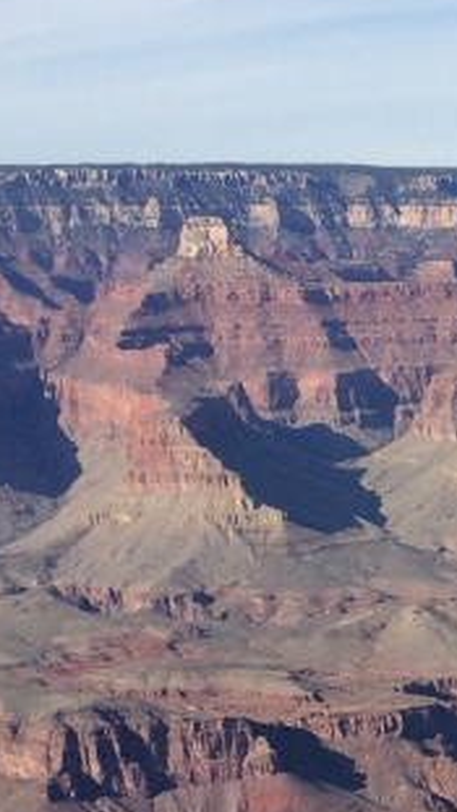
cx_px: 1102
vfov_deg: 19.9
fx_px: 2240
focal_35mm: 104
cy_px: 838
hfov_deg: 10.1
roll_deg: +0.6
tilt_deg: -16.4
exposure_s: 1/2933
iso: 32
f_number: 2.2
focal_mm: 4.15
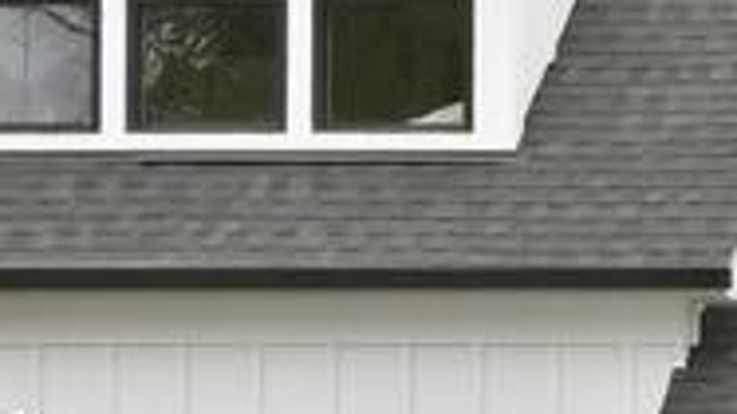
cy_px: 79
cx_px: 2345
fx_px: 4883
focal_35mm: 250
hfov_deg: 7.4
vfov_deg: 4.8
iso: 200
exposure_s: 1/250
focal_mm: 31
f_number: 8
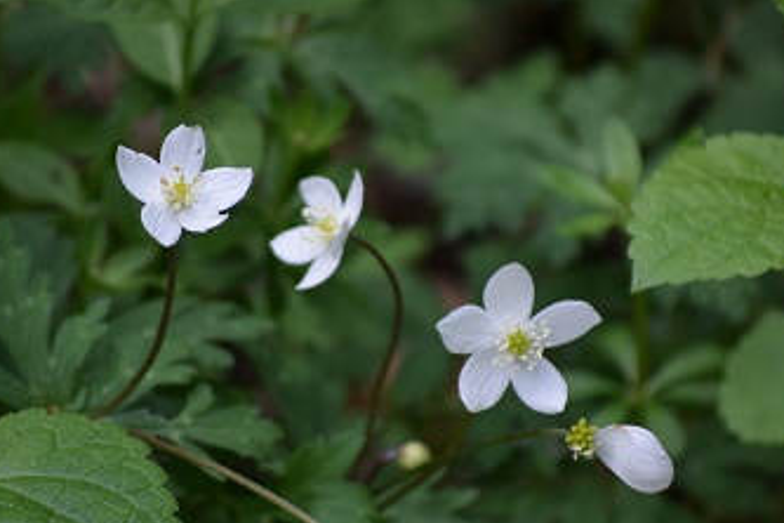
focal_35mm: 433
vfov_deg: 3.2
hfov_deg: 4.8
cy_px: 278
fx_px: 9429
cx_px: 405
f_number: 5.6
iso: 400
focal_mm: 200
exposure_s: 1/250
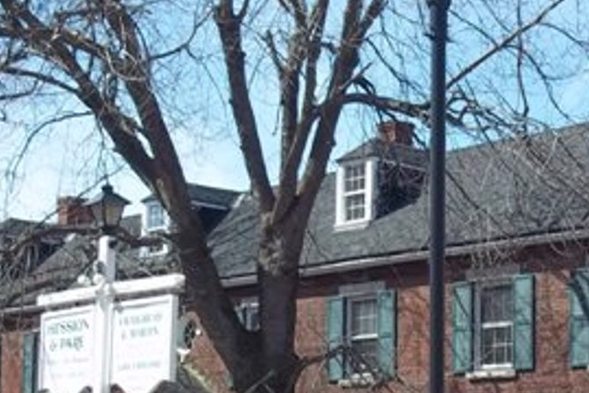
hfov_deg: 22.7
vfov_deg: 15.3
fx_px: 1456
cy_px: 298
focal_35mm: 89
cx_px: 408
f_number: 8
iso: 80
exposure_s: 1/160
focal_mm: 6.5
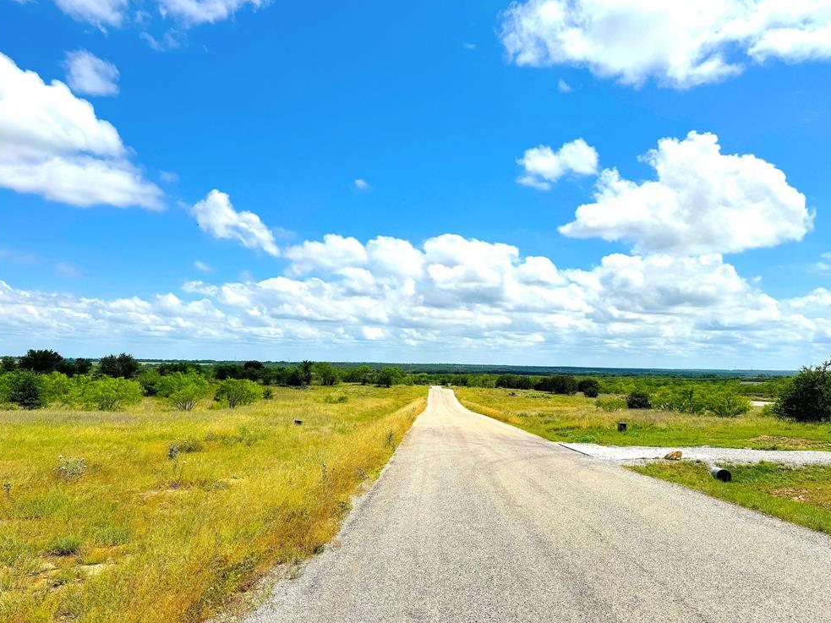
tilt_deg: +5.3
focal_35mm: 25
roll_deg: -1.0
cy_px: 304
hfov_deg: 69.4
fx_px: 600
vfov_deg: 54.9
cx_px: 426
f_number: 1.78
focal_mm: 6.76
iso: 80
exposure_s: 1/12346
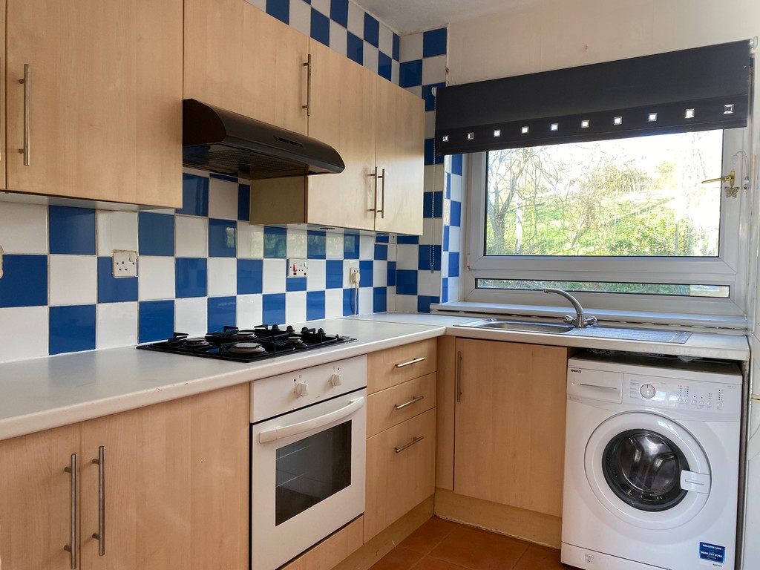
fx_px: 571
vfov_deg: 53.1
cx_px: 380
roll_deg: -1.0
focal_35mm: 26
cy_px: 285
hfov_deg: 67.3
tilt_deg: -0.8
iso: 125
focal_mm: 4.25
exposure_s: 1/121
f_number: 1.8
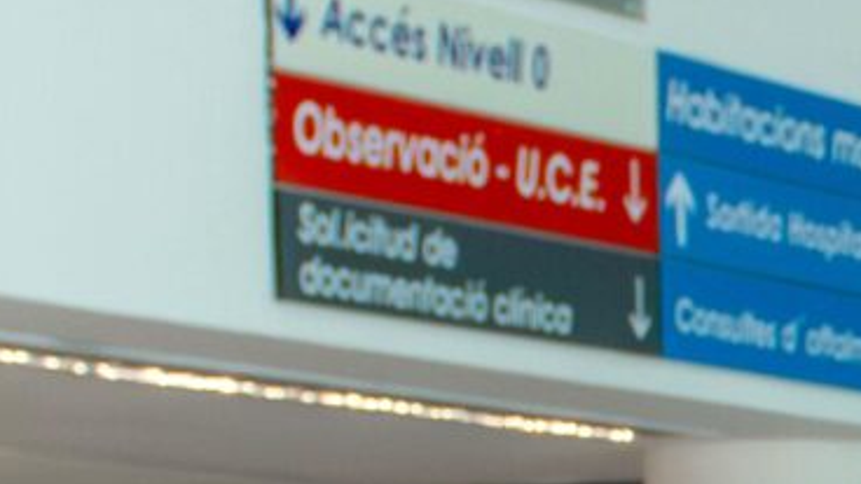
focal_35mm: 262
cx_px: 1965
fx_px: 5982
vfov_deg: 4.5
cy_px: 1238
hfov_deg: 7.7
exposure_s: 1/200
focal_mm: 24
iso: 1000
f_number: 3.5
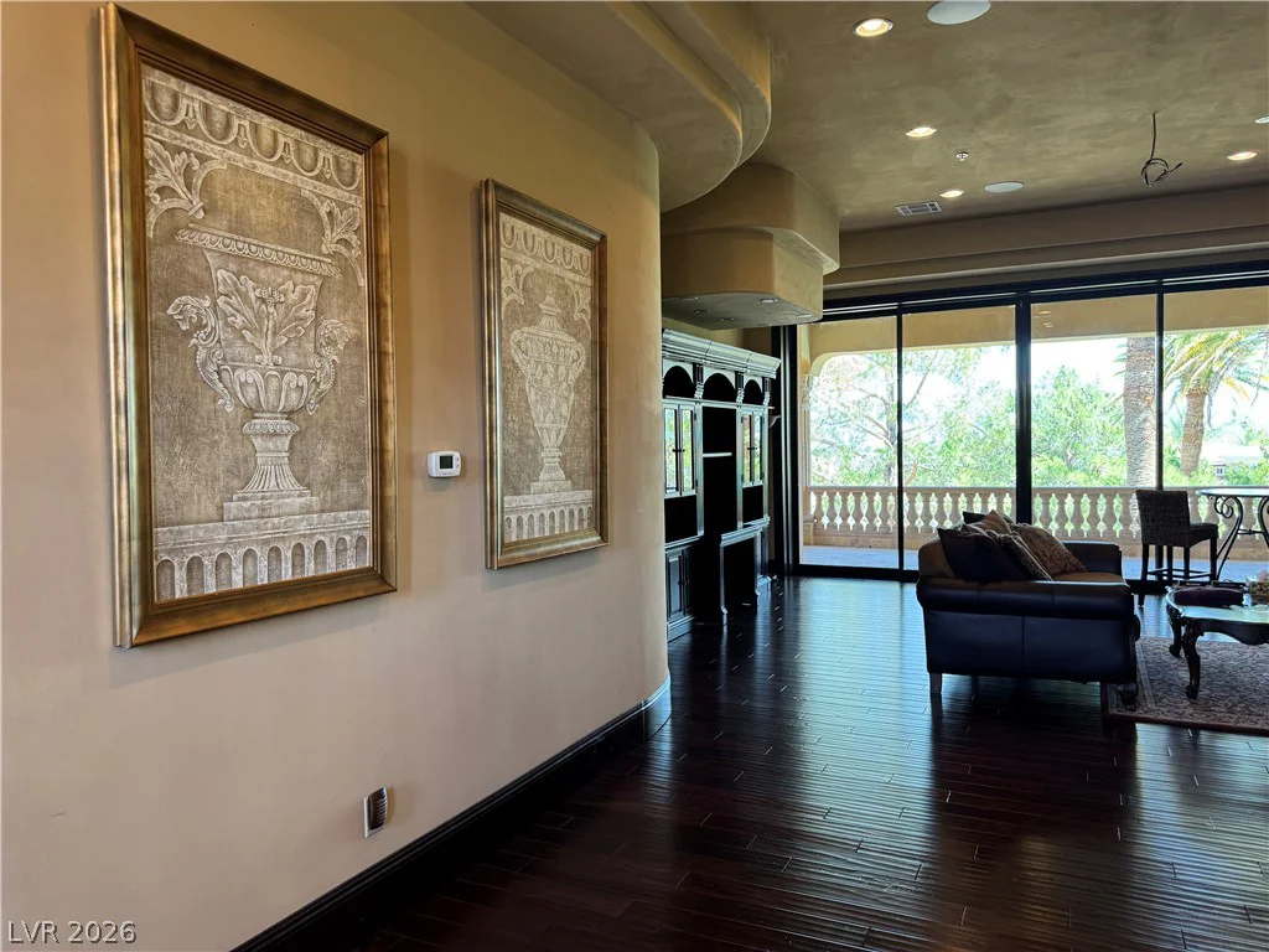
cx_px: 634
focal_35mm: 24
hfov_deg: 71.6
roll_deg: +0.6
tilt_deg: -2.5
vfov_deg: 56.8
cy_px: 476
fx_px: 880
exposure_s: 1/60
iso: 125
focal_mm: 6.76
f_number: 1.78
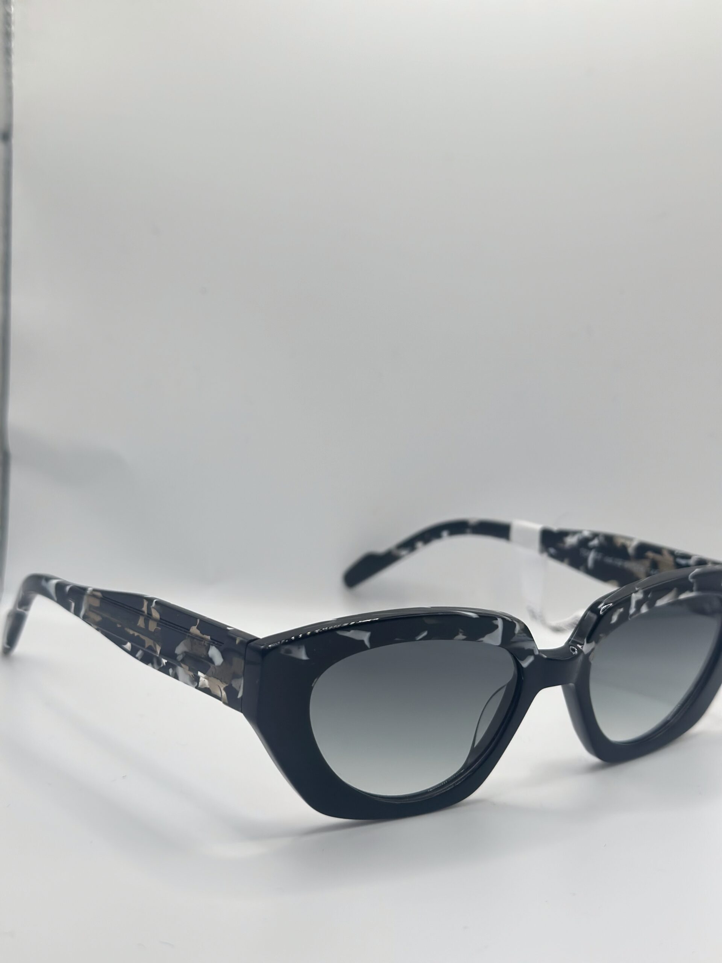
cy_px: 482
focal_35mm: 48
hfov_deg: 30.3
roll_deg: -0.8
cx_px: 361
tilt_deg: -27.1
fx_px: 1335
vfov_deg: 39.7
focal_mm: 6.86
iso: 80
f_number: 1.78
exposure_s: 1/642
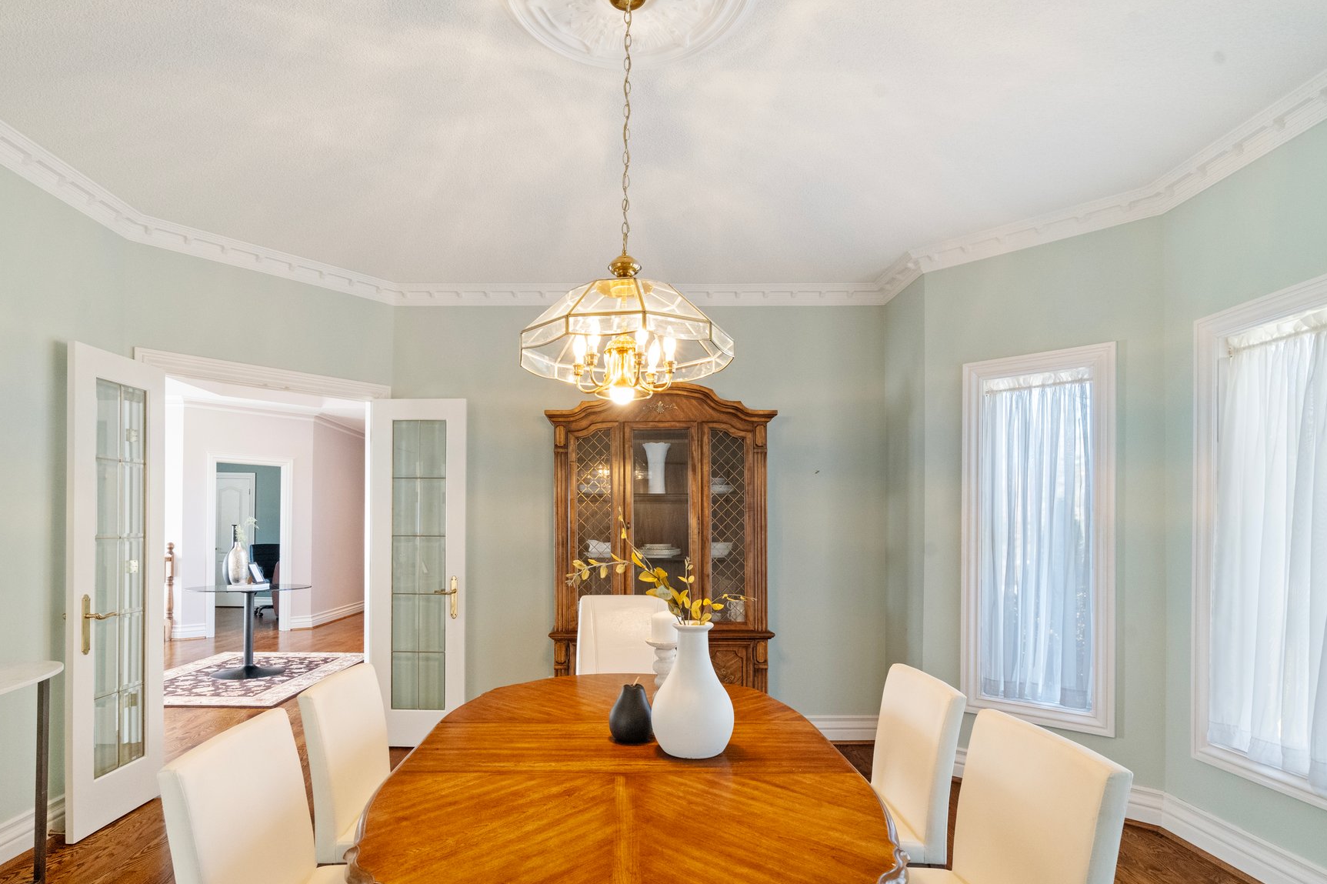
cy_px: 523
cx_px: 622
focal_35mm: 19
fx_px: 700
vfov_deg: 64.0
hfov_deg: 86.8
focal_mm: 16
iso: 12800
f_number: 9
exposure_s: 1/30
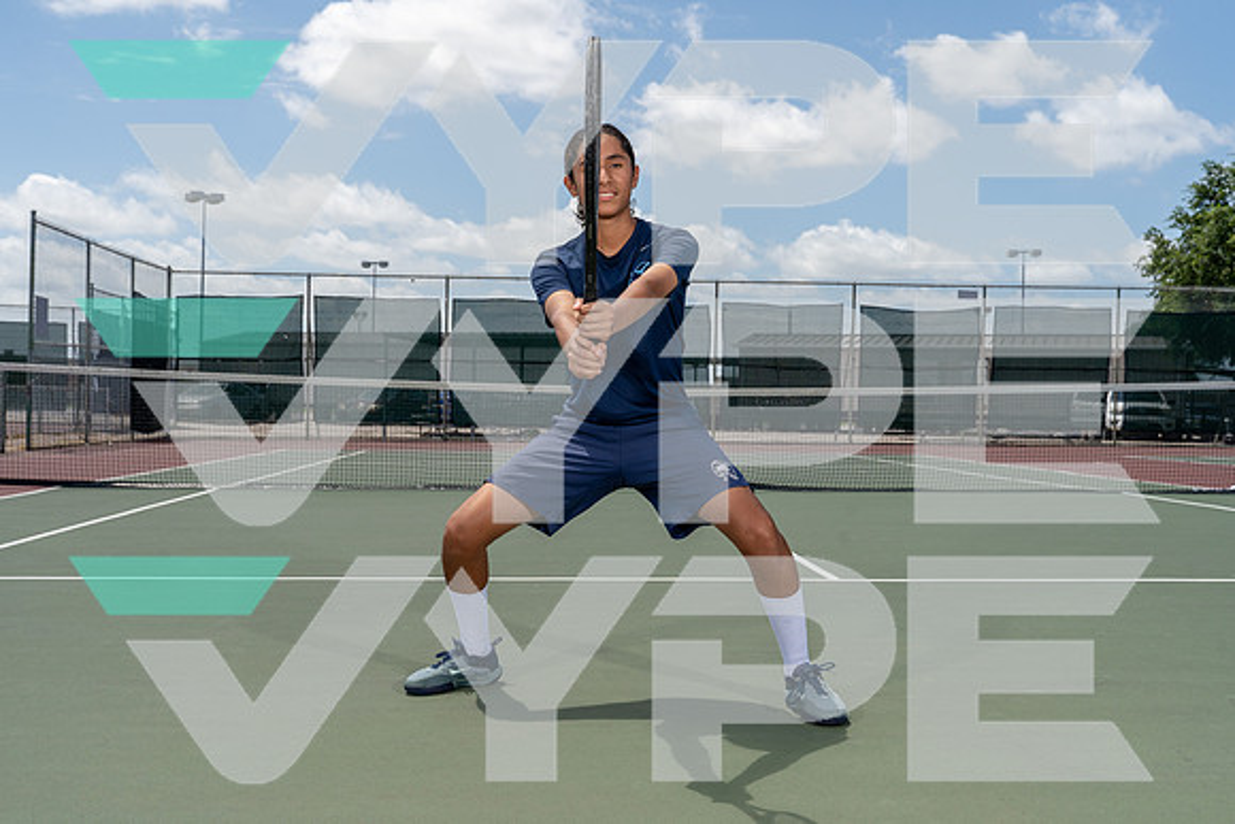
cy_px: 412
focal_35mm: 40
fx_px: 1372
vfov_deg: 33.4
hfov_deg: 48.4
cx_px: 618
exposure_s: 1/1250
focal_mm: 40
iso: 250
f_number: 8
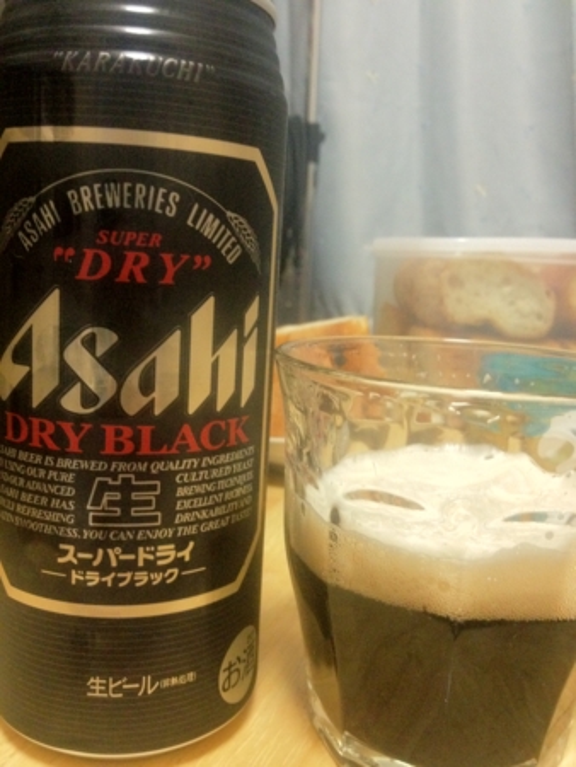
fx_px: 776
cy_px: 384
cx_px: 288
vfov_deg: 52.6
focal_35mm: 35
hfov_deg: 40.7
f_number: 2.4
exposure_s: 1/17
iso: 640
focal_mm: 4.28
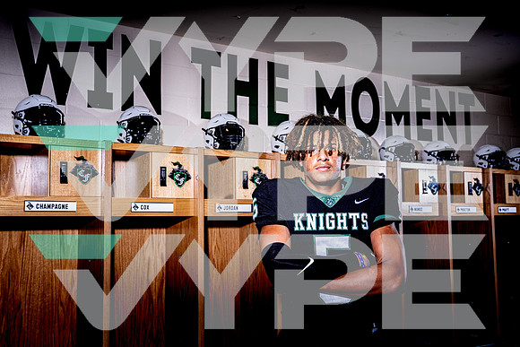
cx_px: 260
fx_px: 592
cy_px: 174
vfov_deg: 32.7
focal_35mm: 41
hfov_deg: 47.4
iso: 100
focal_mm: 39
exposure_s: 1/250
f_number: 5.6
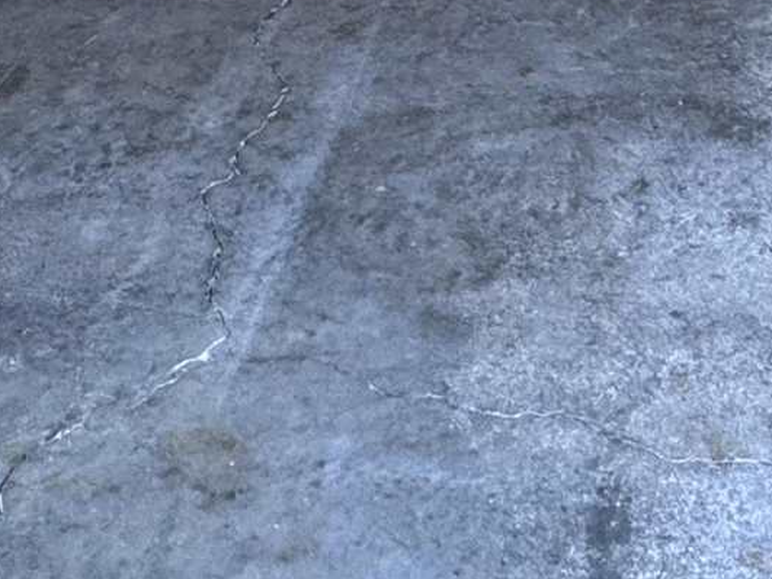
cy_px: -466
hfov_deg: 23.6
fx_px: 1806
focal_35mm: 81
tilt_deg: -10.0
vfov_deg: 15.6
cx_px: 666
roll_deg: -0.7
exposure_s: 1/99
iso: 125
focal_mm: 2.22
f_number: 2.2
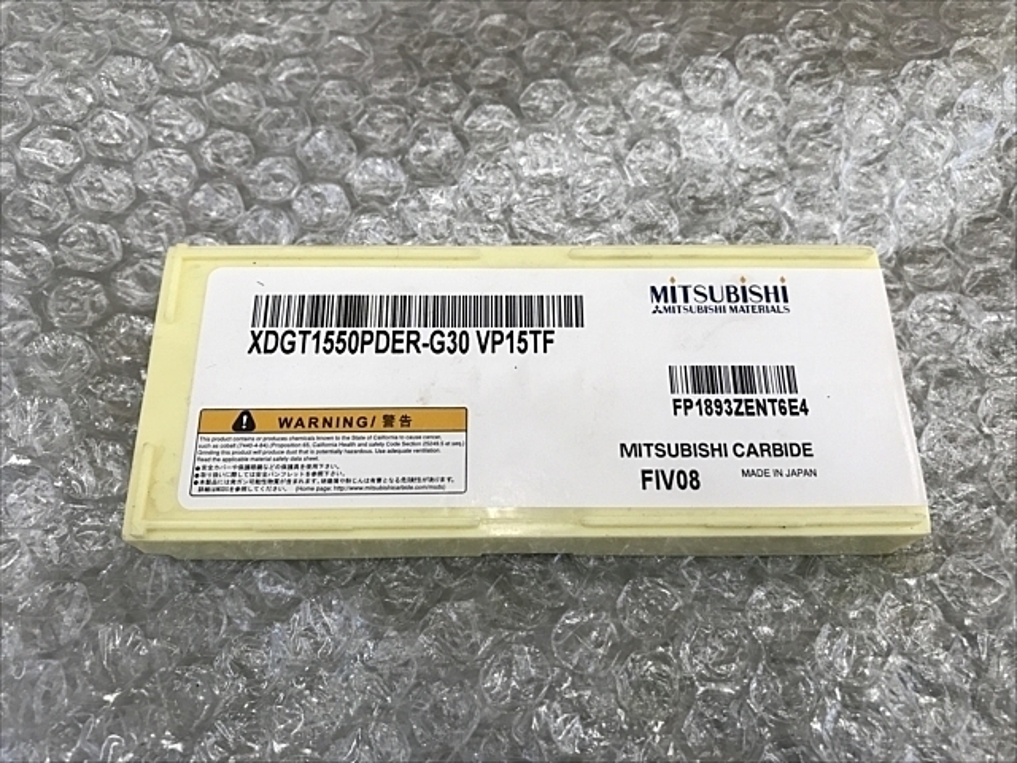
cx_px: 508
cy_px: 382
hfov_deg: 63.4
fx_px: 823
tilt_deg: -69.5
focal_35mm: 28
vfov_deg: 49.7
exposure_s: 1/40
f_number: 1.8
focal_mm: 3.99
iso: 20
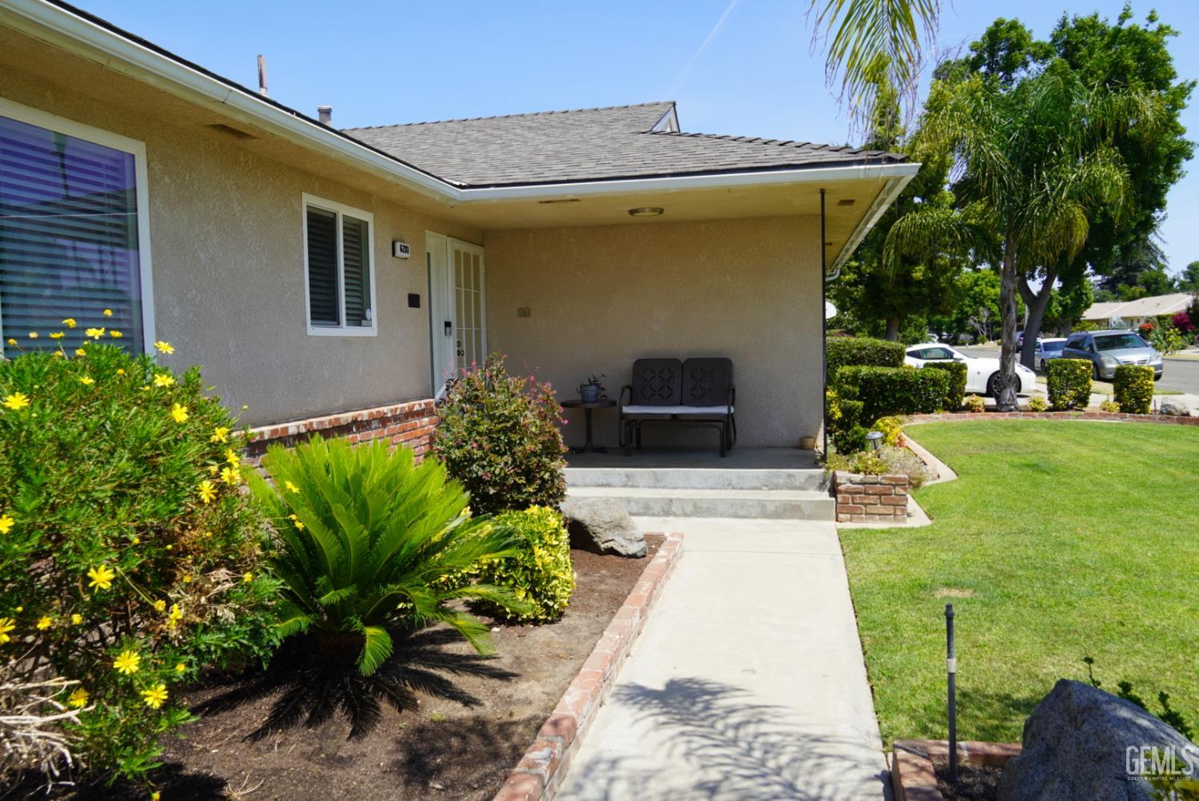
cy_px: 400
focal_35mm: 27
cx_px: 600
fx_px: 900
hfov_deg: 67.4
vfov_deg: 48.0
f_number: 9
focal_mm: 18
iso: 100
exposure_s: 1/125
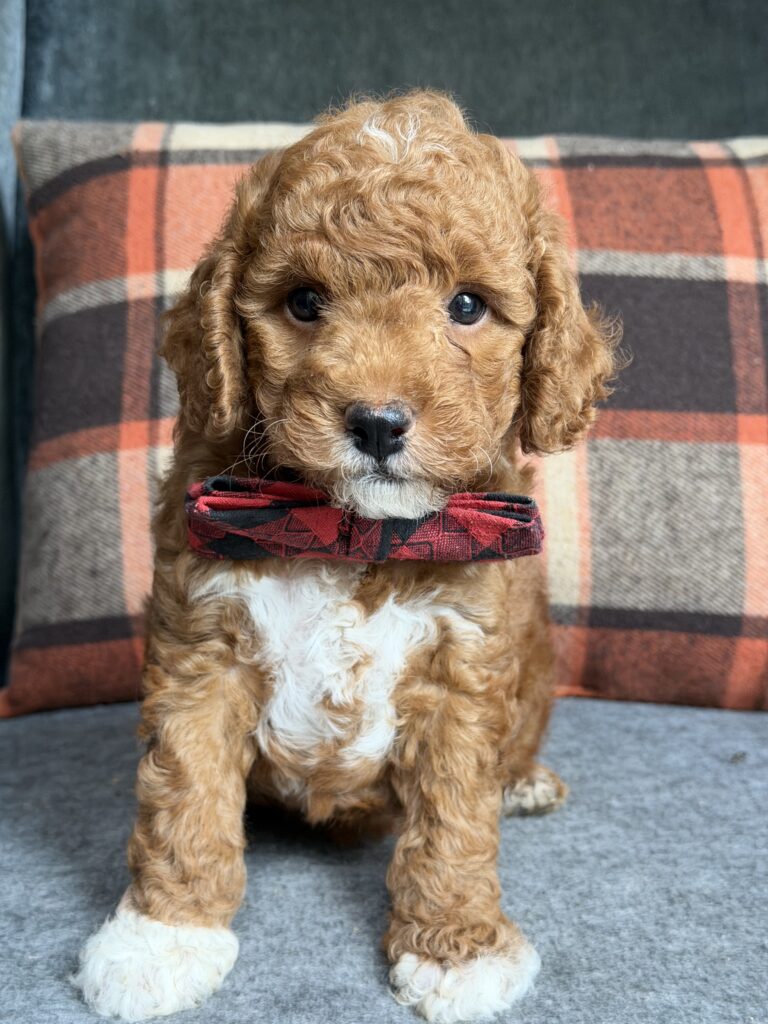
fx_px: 1420
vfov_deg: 39.7
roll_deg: +0.5
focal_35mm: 48
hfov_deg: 30.3
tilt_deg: -10.9
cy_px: 512
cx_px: 384
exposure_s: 1/60
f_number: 1.78
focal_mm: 6.76
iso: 200
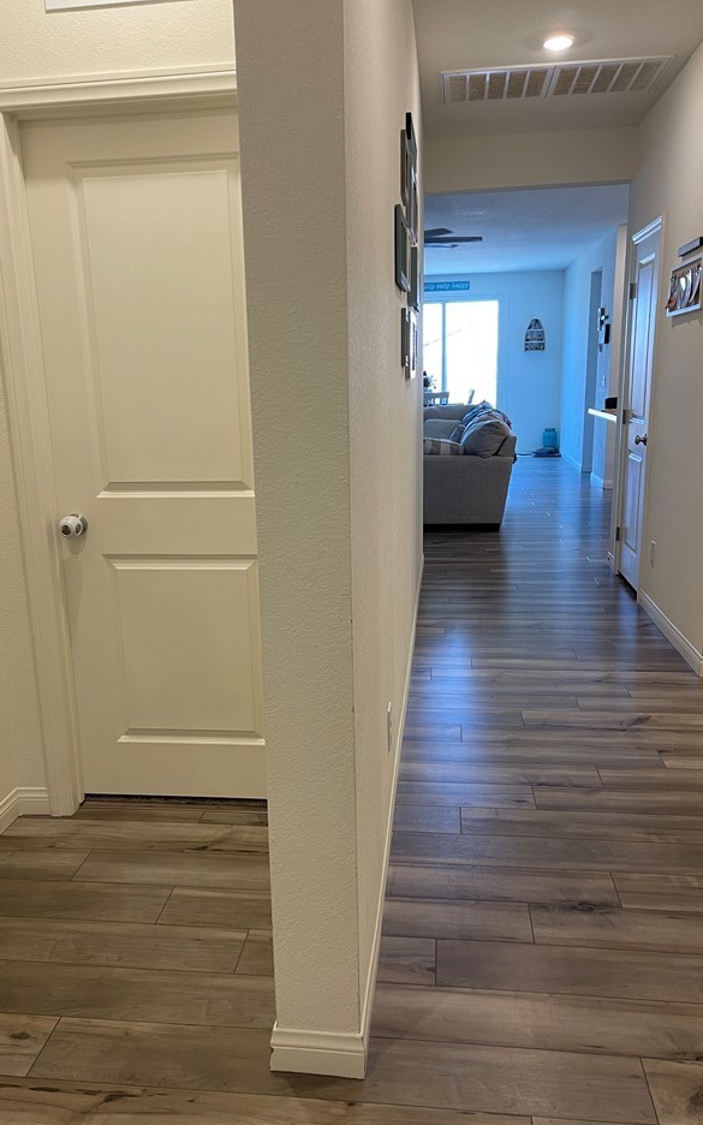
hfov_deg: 43.1
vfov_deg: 64.5
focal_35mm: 29
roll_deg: +1.5
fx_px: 889
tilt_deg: -13.9
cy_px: 609
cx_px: 324
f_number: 1.6
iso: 80
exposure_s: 1/60
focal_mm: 5.1
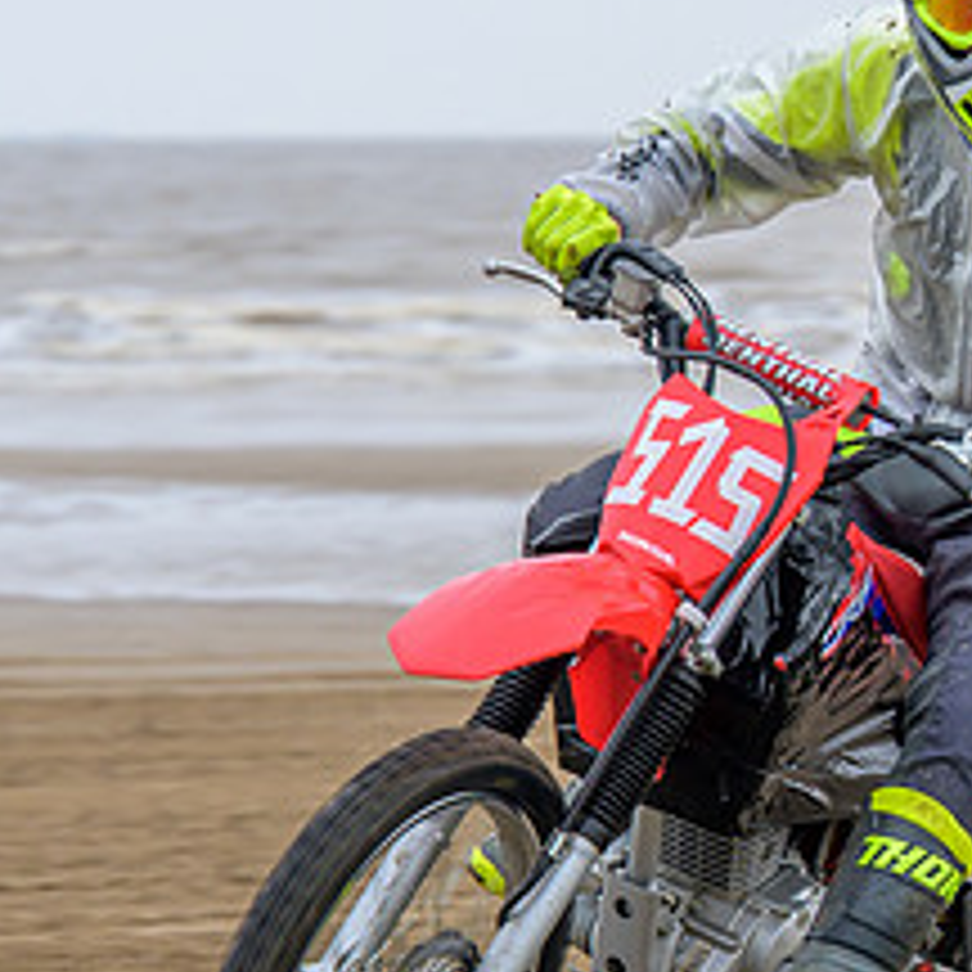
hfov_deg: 5.6
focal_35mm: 313
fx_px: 9943
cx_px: 453
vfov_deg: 5.6
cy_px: 594
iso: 100
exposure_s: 1/250
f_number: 4
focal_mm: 74
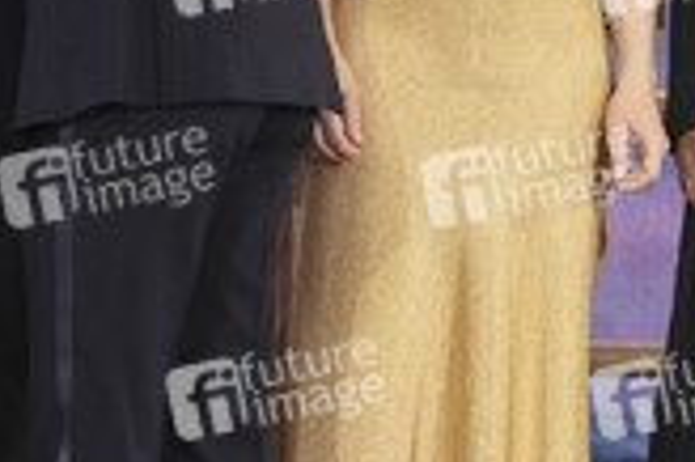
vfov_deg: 3.8
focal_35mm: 356
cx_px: 238
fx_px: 6866
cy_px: -190
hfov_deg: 5.8
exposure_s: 1/250
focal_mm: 120
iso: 1600
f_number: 8
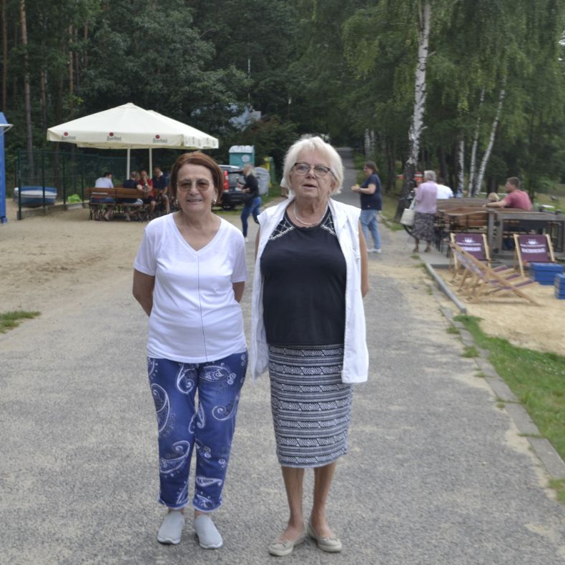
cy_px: 285
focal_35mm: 62
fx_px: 1145
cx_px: 235
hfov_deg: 27.7
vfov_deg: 27.7
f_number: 5.6
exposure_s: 1/125
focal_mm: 32
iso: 100
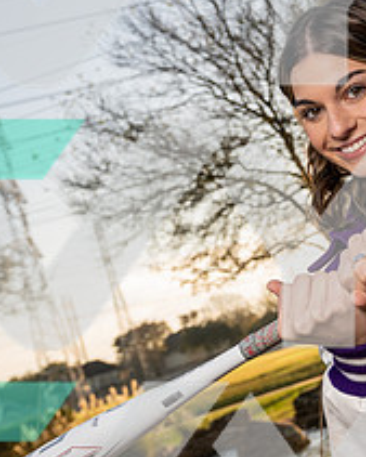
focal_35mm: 85
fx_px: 1150
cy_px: 235
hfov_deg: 17.4
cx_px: 409
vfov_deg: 22.5
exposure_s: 1/250
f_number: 5.6
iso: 160
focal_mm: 33
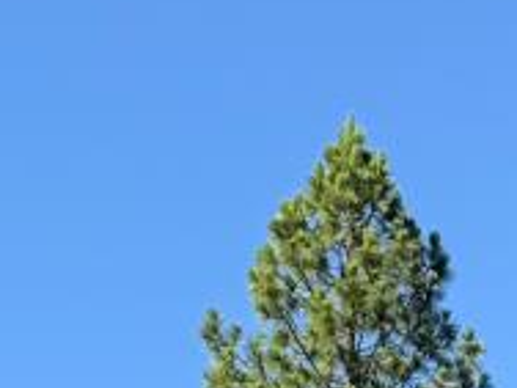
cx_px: 305
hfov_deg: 10.3
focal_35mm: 192
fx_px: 2868
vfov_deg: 6.6
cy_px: 1375
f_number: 1.78
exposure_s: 1/1689
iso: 80
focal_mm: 6.76
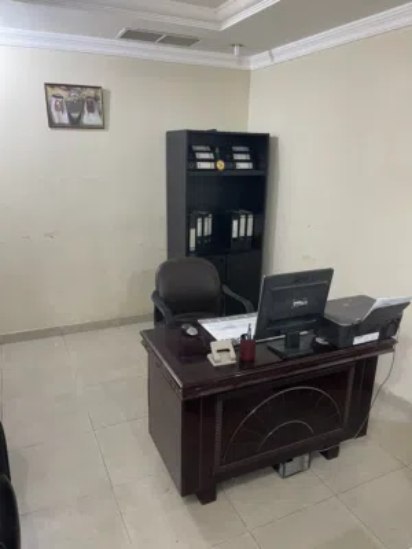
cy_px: 274
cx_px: 206
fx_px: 413
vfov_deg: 67.3
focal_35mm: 26
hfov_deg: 53.1
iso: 320
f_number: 1.6
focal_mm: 5.1
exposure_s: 1/50
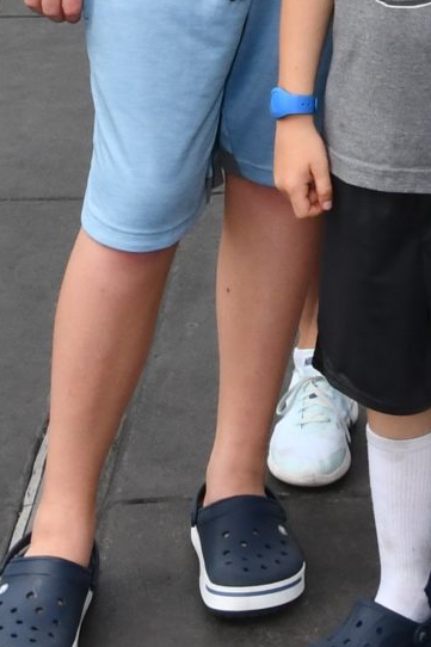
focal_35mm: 170
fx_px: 3055
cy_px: -520
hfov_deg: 8.0
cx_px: 488
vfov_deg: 11.2
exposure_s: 1/250
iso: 400
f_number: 14
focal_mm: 24
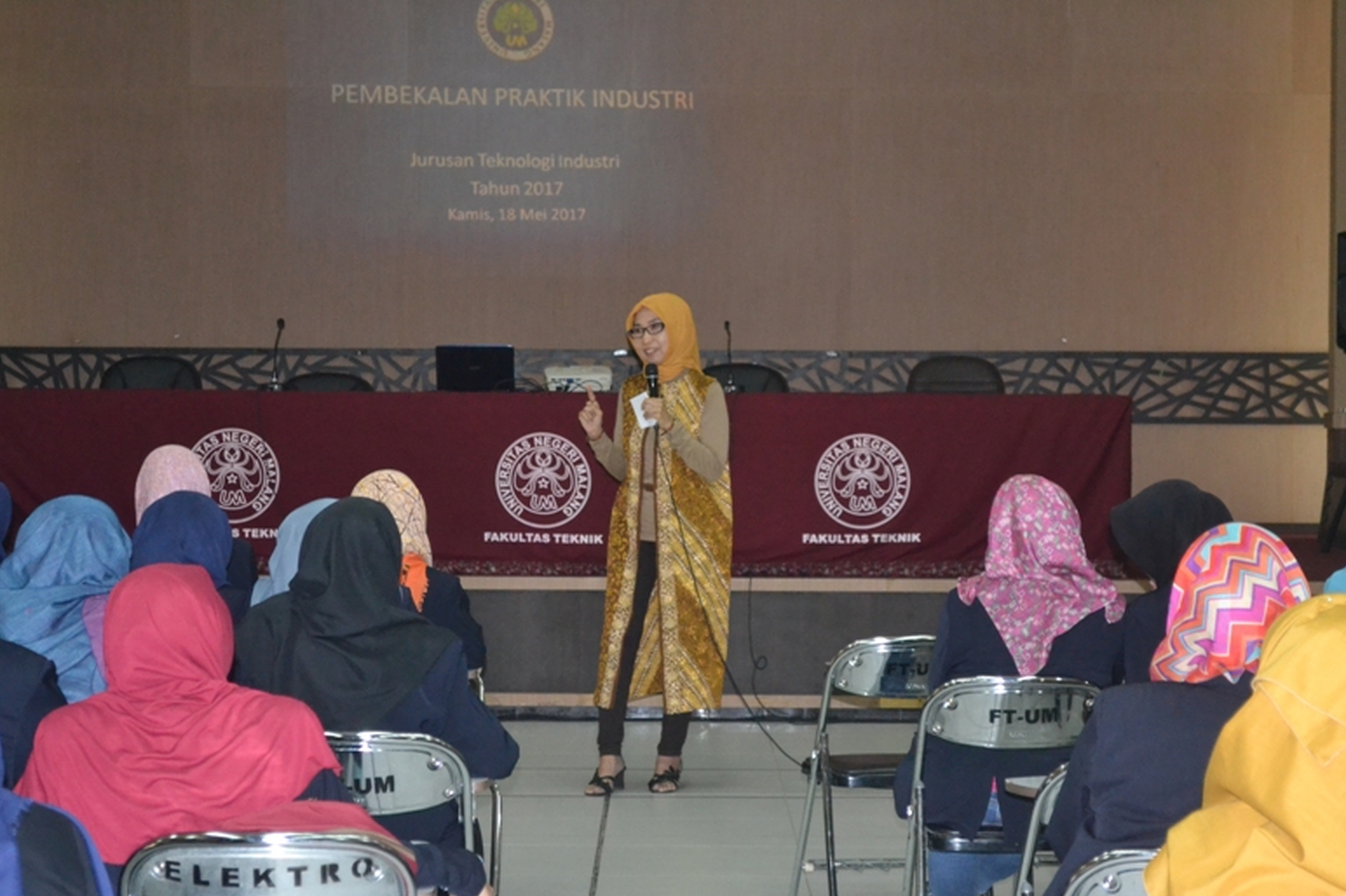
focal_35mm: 86
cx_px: 657
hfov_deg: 23.8
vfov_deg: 16.0
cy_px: 456
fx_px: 3196
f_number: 5.6
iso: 3200
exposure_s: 1/60
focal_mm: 55
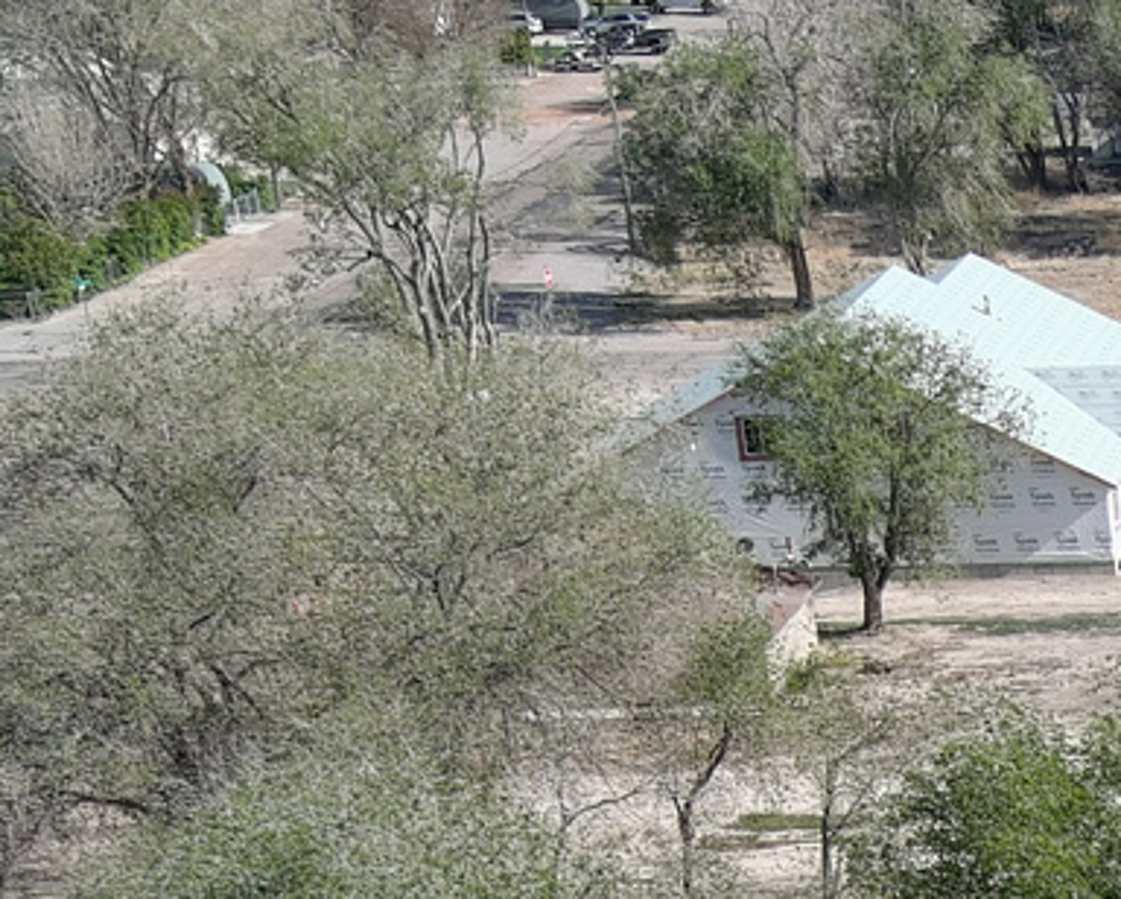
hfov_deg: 12.1
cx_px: 2081
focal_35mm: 145
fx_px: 4816
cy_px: 1849
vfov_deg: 9.8
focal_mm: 10.13
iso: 100
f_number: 2.8
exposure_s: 1/800
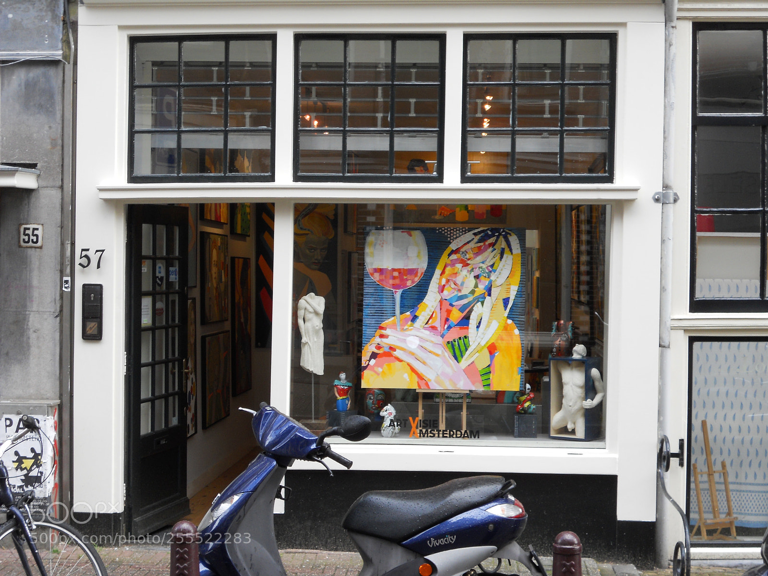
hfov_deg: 29.8
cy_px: 288
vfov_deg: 22.6
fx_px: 1442
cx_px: 384
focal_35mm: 65
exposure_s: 1/40
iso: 80
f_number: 5.3
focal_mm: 11.7
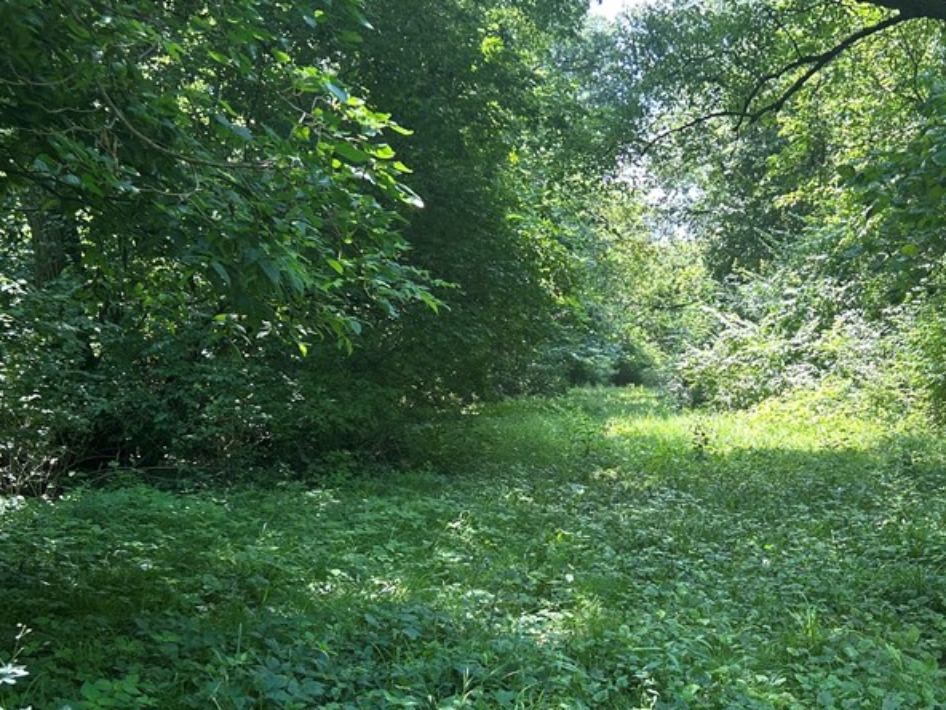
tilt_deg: -5.1
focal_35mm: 45
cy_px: 478
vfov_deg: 31.9
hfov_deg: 41.5
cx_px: 638
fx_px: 1230
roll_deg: +0.4
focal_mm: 5.7
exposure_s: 1/160
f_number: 1.5
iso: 50
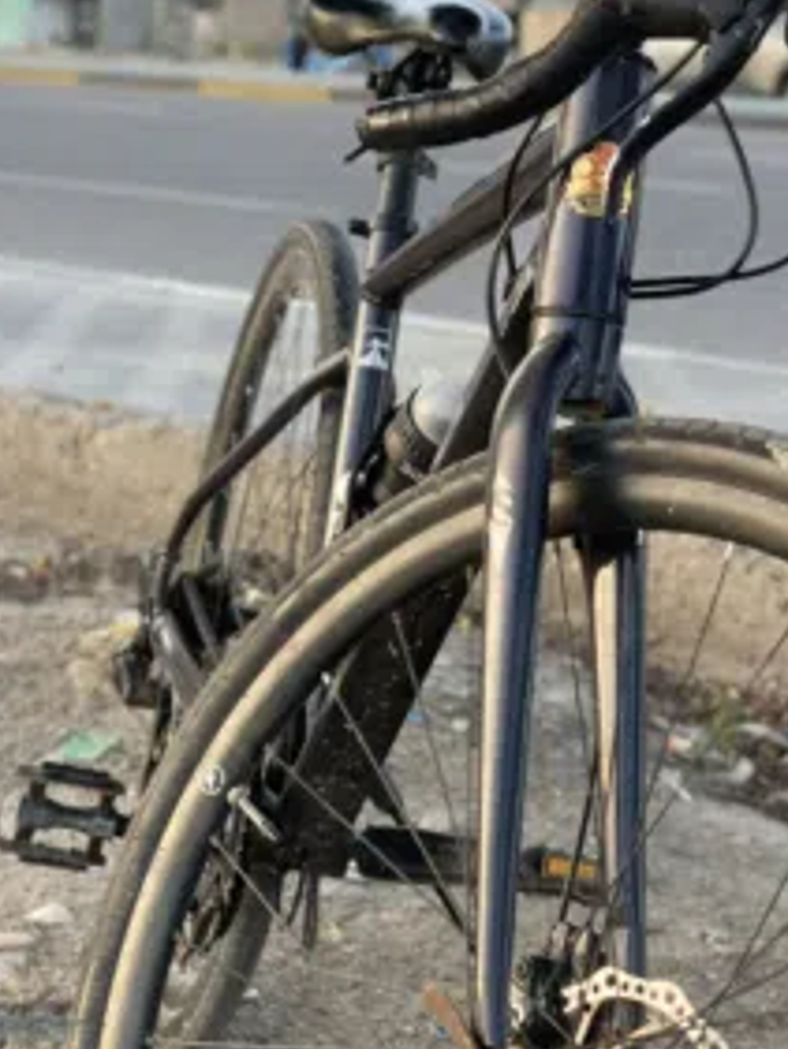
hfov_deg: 16.2
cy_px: 370
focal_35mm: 91
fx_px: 2760
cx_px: 370
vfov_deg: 21.5
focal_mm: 7.5
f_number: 2.2
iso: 64
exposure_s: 1/121
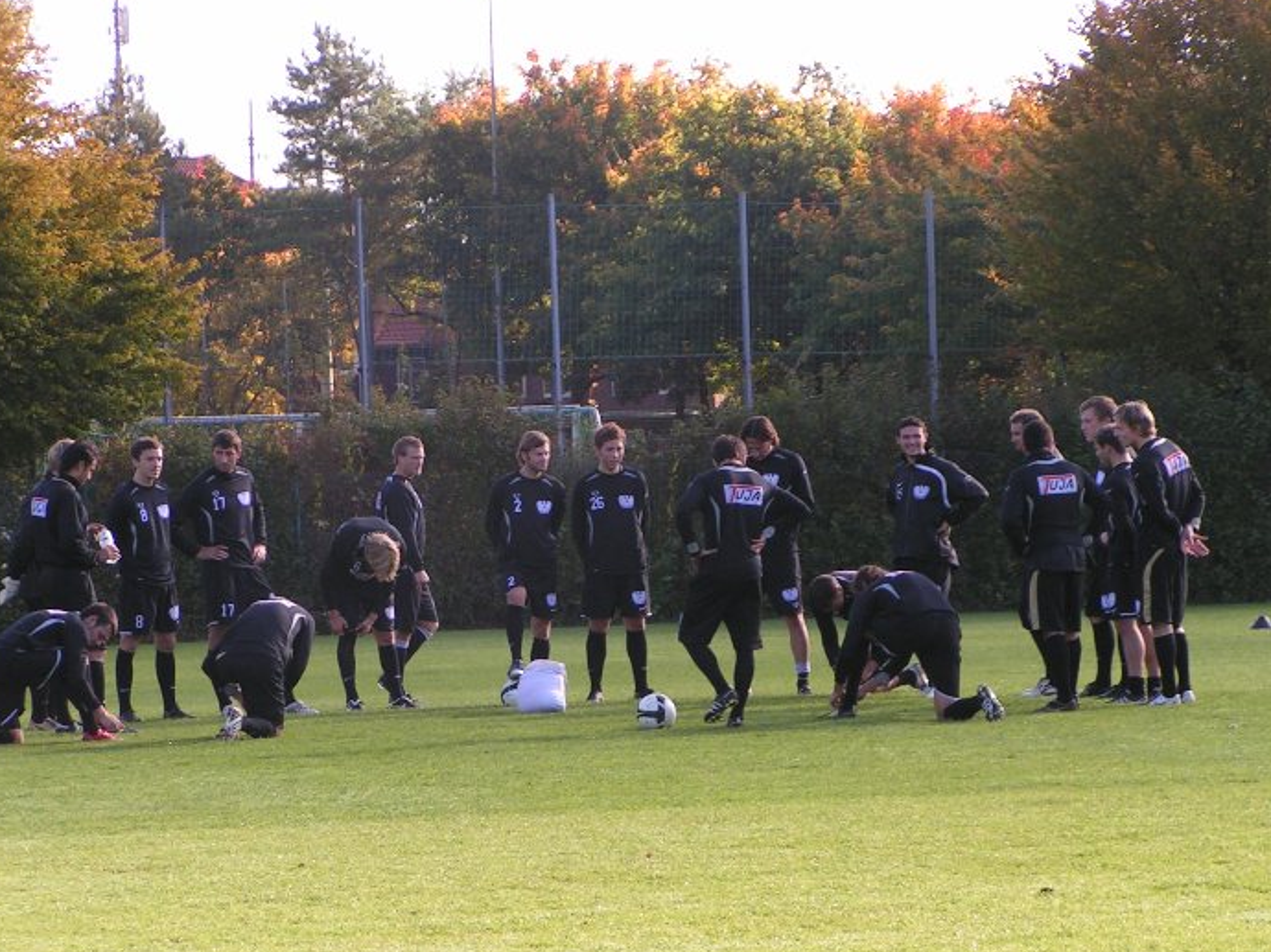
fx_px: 6387
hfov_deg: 11.4
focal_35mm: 174
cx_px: 566
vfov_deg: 8.5
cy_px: 495
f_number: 4.5
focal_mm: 22.9
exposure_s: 1/200
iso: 50
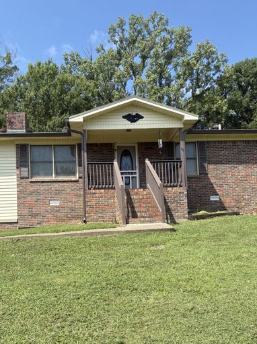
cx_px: 115
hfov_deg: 41.7
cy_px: 216
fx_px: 337
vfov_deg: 53.4
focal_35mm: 34
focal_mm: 5.96
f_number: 1.6
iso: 50
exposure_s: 1/1953
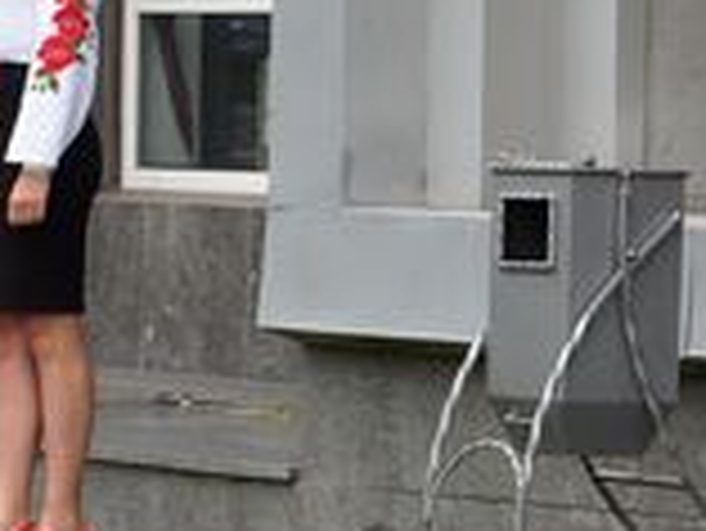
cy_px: 344
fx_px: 6552
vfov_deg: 4.6
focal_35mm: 321
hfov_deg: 6.2
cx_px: 382
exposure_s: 1/100
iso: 100
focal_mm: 50
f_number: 5.6
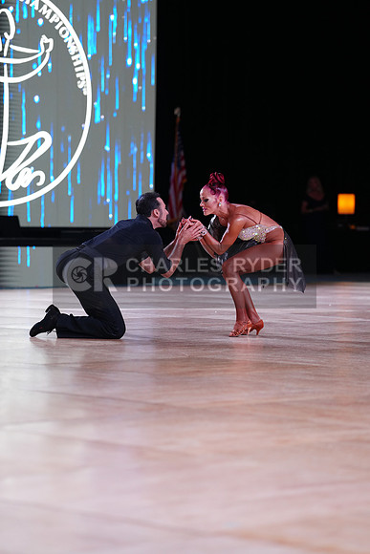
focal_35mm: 127
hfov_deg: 10.8
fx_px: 1957
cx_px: 185
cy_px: 277
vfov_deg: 16.1
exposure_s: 1/500
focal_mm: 127
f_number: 2.8
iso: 1250
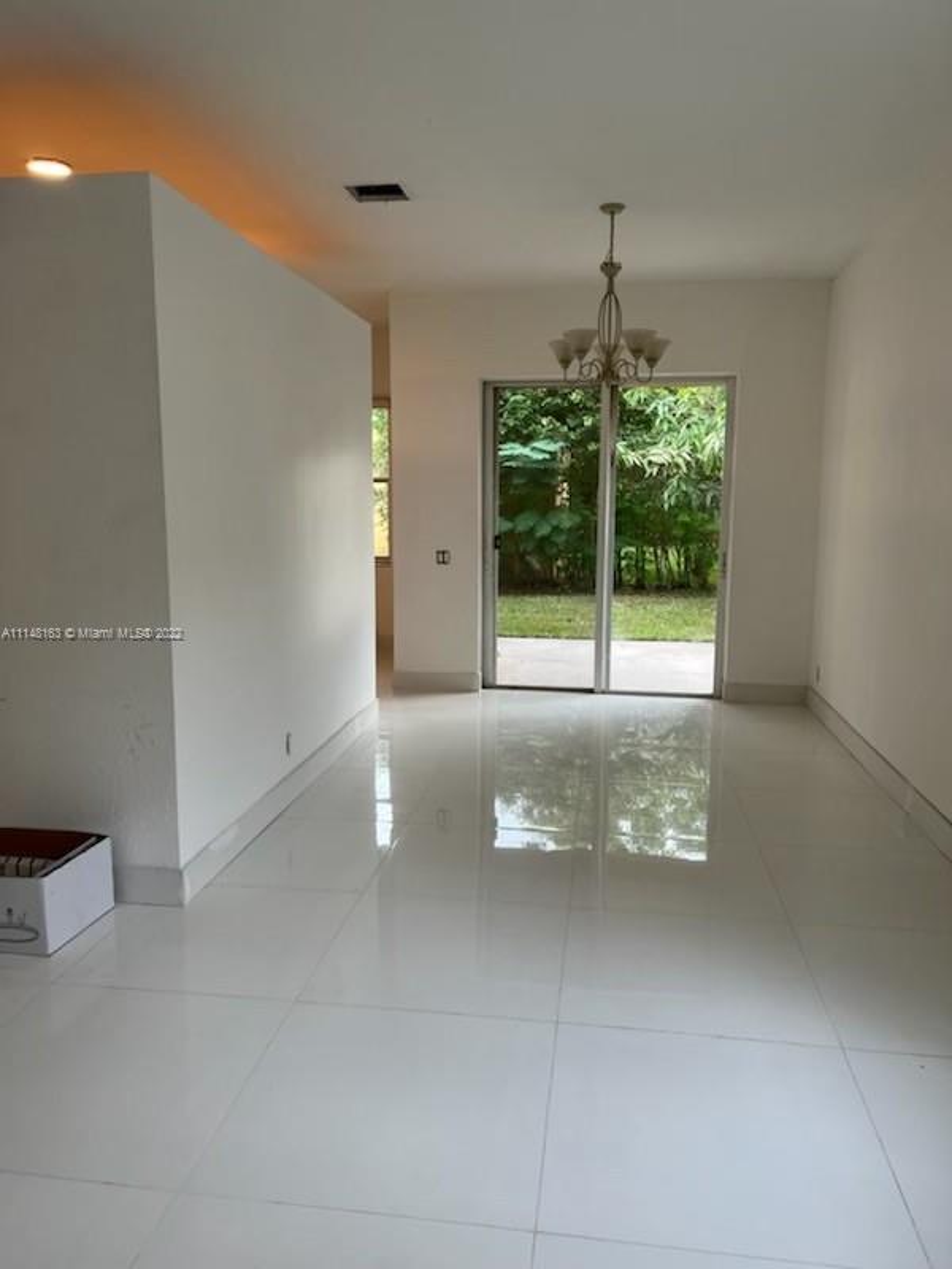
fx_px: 953
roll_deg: +0.0
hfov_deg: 53.1
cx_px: 476
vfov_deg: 67.3
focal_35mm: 26
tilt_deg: -7.5
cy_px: 634
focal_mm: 5.7
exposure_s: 1/120
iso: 64
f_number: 1.5
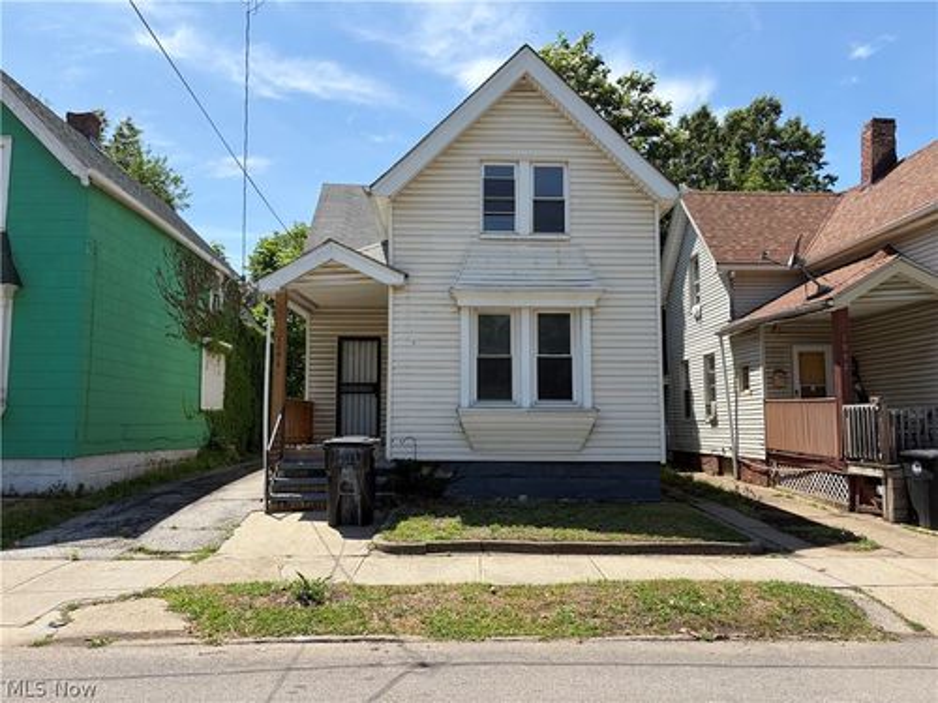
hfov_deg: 67.3
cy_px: 352
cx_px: 469
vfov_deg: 53.1
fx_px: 705
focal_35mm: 26
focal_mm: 5.96
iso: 50
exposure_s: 1/2747
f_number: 1.6
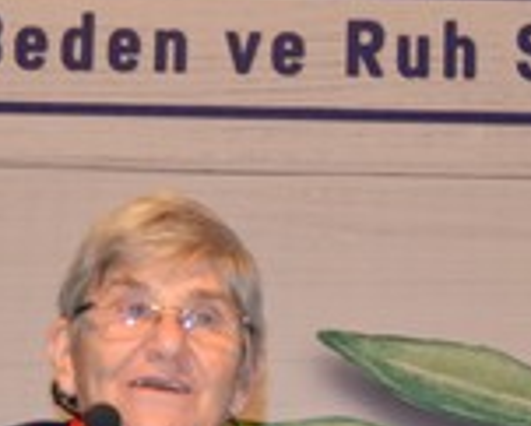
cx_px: 302
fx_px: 2548
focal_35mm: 162
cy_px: 303
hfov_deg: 11.9
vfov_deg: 9.5
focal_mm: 26
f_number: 4
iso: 1000
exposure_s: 1/60
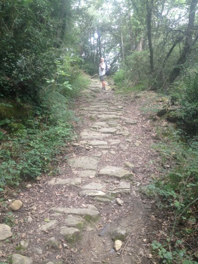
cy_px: 132
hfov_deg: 40.7
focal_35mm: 35
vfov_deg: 52.6
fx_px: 267
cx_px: 99
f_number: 2.4
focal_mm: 4.28
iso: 50
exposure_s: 1/24
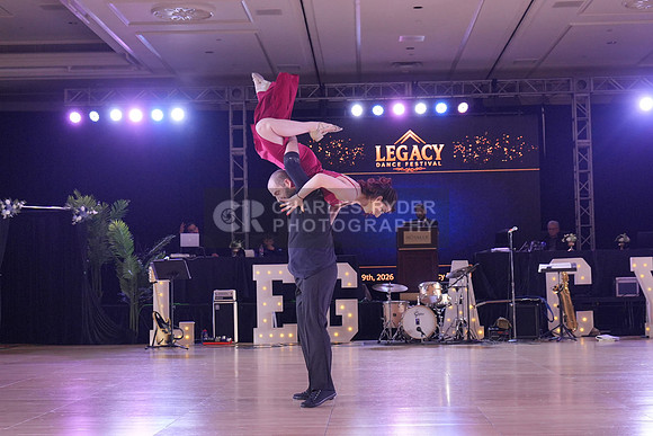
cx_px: 326
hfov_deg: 30.1
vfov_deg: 20.3
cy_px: 218
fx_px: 1216
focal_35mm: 67
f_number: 4
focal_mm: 45
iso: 2000
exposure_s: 1/500
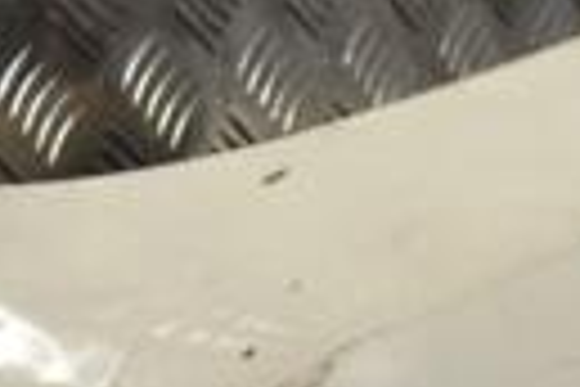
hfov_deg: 11.3
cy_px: 747
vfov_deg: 7.3
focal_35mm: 181
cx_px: 553
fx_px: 2916
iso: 100
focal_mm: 26
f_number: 4.5
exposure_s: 1/80
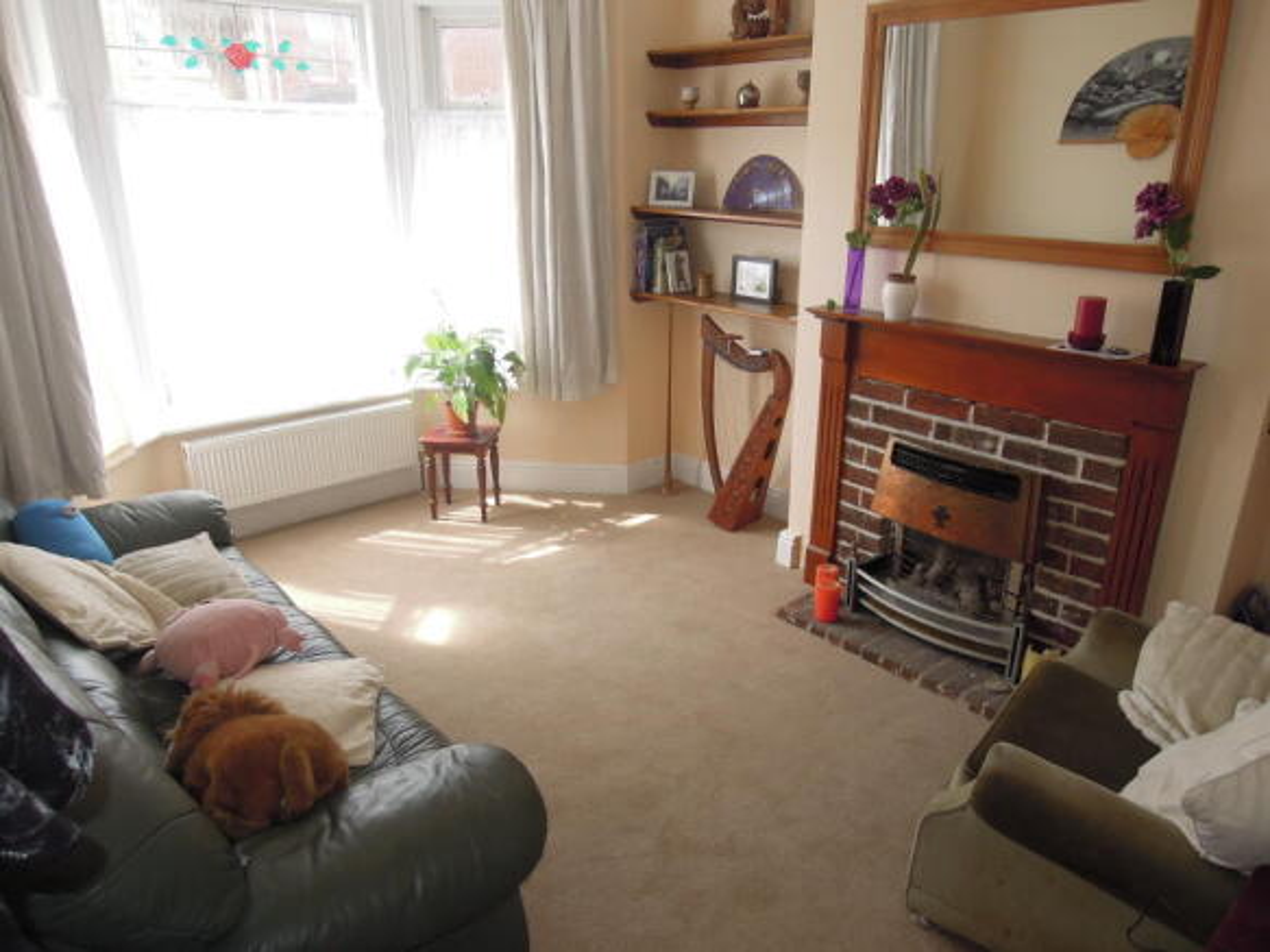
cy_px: 476
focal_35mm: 24
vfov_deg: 56.8
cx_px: 635
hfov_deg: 71.6
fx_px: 880
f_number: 2.8
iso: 160
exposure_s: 1/160
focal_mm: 4.3
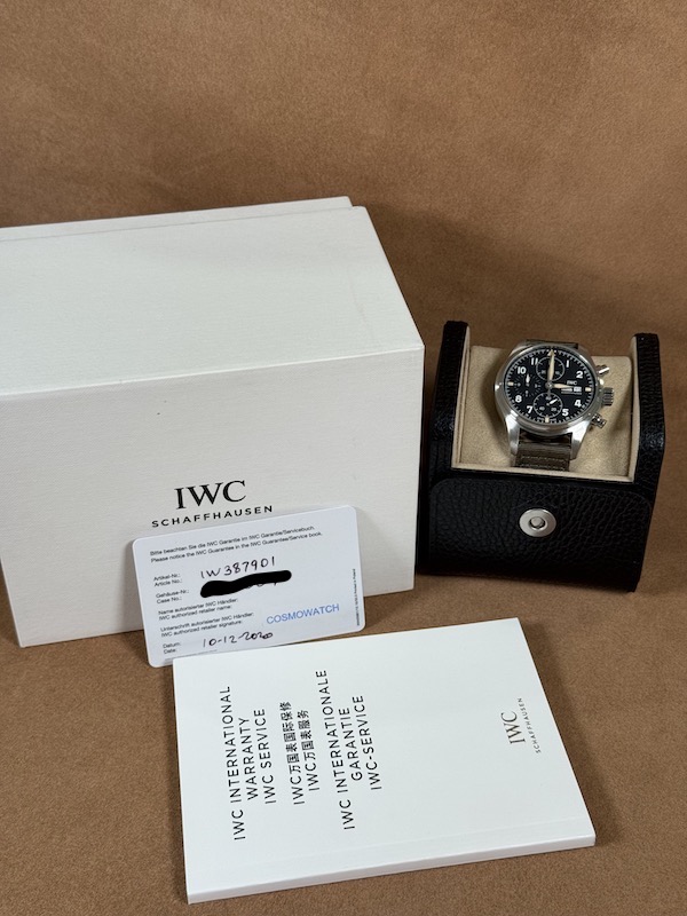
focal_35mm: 48
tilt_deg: -38.7
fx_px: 1270
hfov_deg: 30.3
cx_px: 344
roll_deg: +0.3
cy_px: 458
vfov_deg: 39.7
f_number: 1.78
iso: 100
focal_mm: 6.76
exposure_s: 1/117
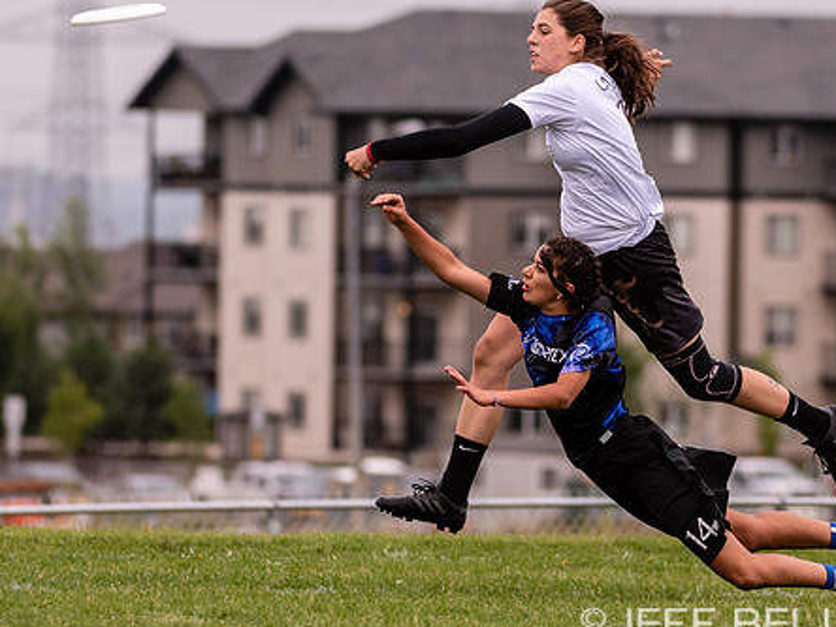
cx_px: 488
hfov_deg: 3.5
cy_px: 355
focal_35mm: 573
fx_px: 13838
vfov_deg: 2.6
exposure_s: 1/1250
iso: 400
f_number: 4
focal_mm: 200
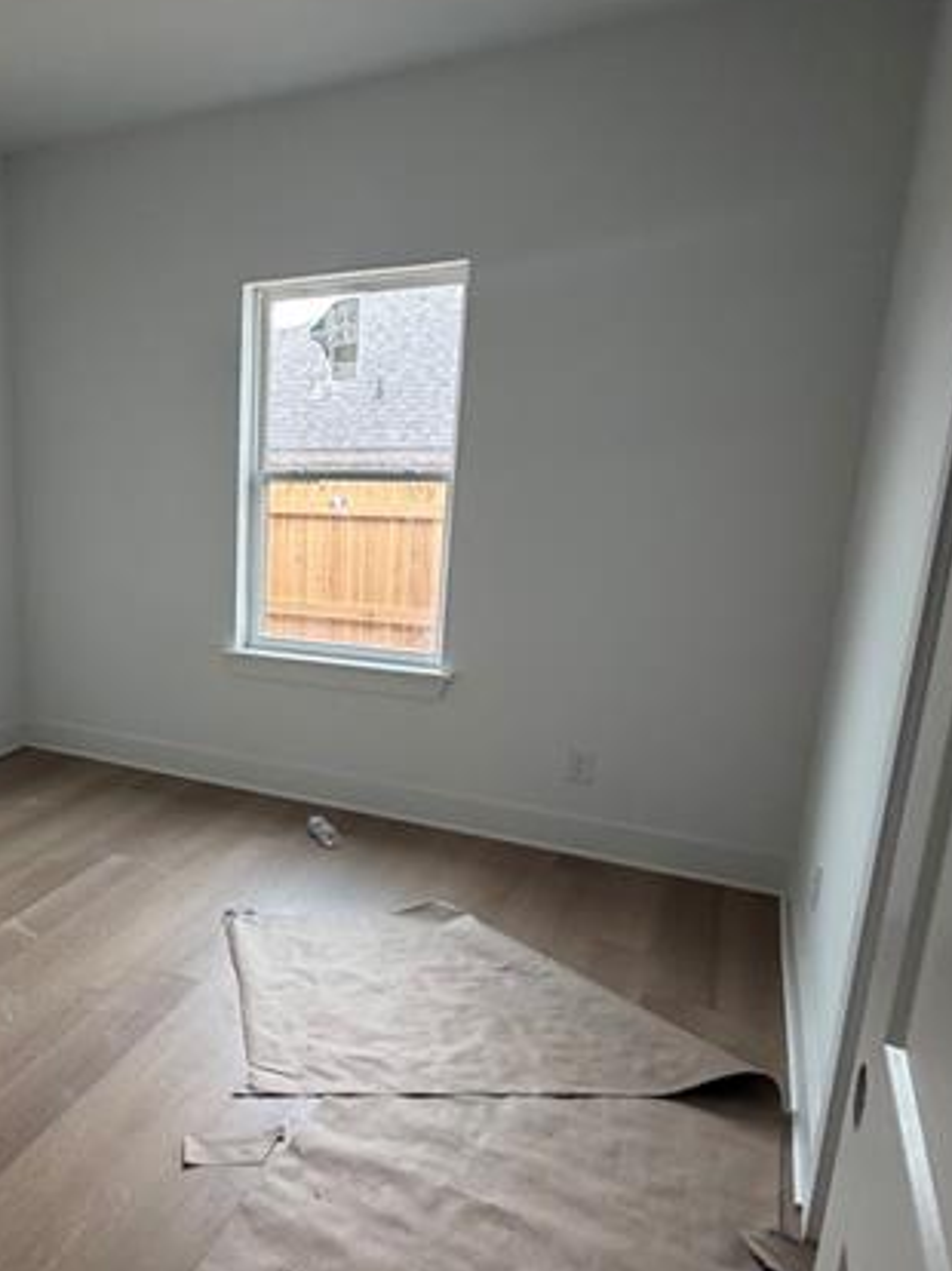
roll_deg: -0.4
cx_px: 160
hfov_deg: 49.2
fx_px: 954
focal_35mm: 26
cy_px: 691
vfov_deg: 67.2
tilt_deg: -13.7
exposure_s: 1/104
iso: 320
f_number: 2.2
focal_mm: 2.22
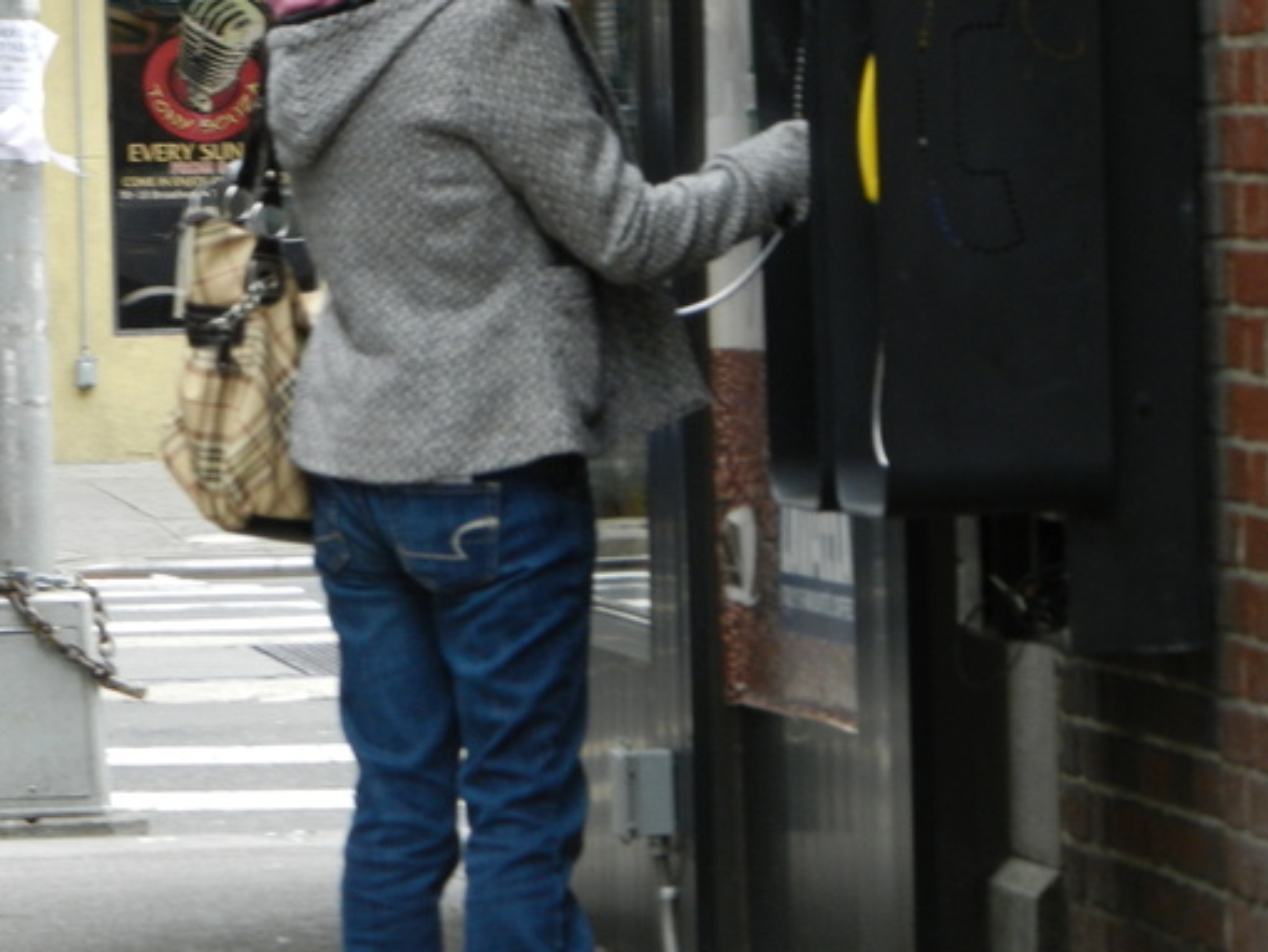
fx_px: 9382
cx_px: 291
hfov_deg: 7.7
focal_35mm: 256
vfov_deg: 5.8
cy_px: 475
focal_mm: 29.7
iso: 280
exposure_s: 1/40
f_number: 5.3
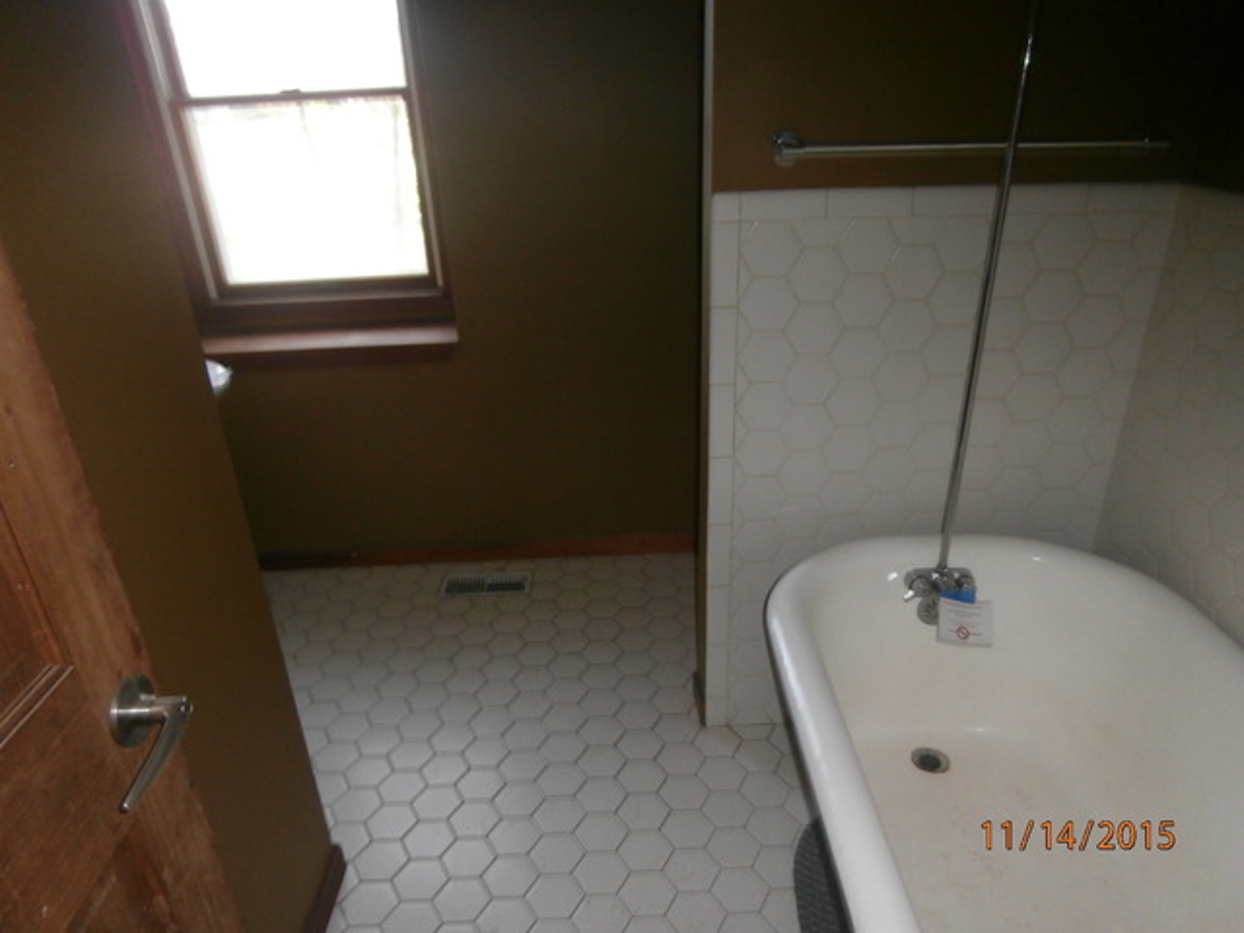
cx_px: 622
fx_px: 862
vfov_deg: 56.8
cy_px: 466
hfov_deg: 71.6
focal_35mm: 24
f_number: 3
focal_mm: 4.2
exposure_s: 1/30
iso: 200
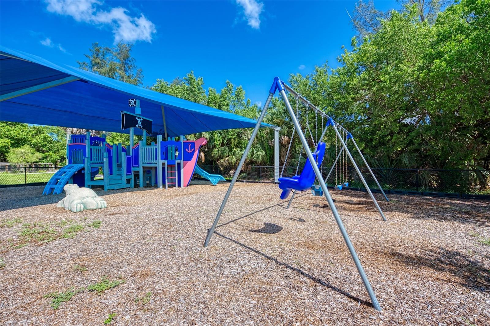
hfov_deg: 96.7
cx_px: 245
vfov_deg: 73.8
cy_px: 163
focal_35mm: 16
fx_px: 218
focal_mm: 16
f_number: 7.1
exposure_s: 1/200
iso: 160
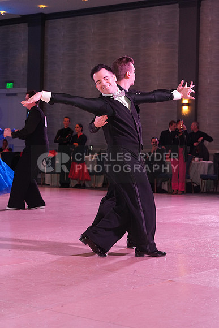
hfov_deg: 18.7
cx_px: 110
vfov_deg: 27.7
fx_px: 666
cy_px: 164
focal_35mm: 73
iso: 2500
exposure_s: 1/250
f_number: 5
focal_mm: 73
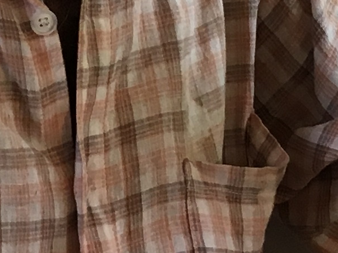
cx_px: 213
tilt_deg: -1.7
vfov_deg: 7.1
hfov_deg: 10.1
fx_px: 1913
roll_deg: +1.1
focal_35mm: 196
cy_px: -350
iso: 25
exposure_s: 1/30
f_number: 2.2
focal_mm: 4.15
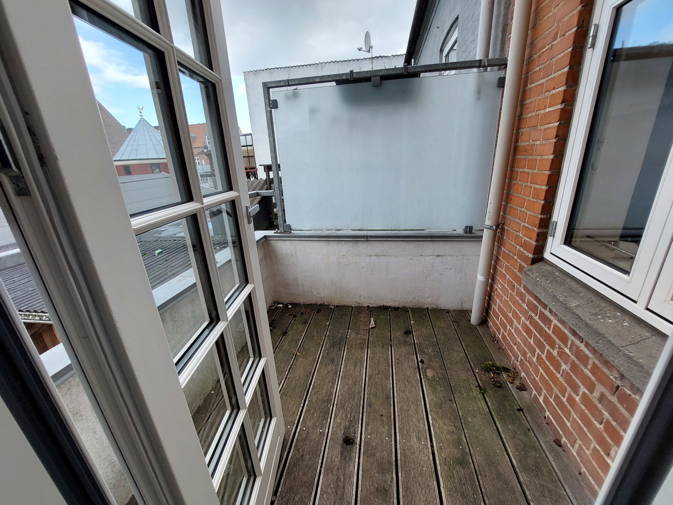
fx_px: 253
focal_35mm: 13
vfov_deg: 89.9
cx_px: 336
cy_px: 252
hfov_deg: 106.2
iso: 50
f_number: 2.2
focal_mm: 1.74
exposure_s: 1/172
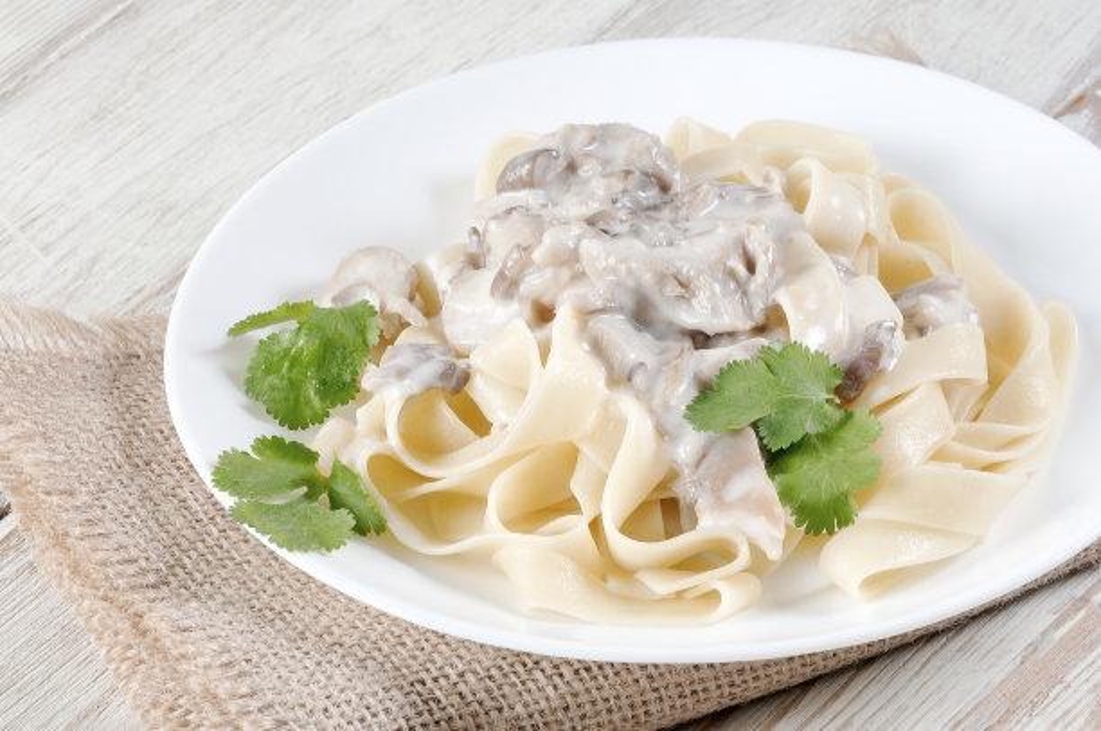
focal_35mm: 158
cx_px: 550
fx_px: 4809
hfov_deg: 13.1
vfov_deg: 8.7
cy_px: 366
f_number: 25
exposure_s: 1/125
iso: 100
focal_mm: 105
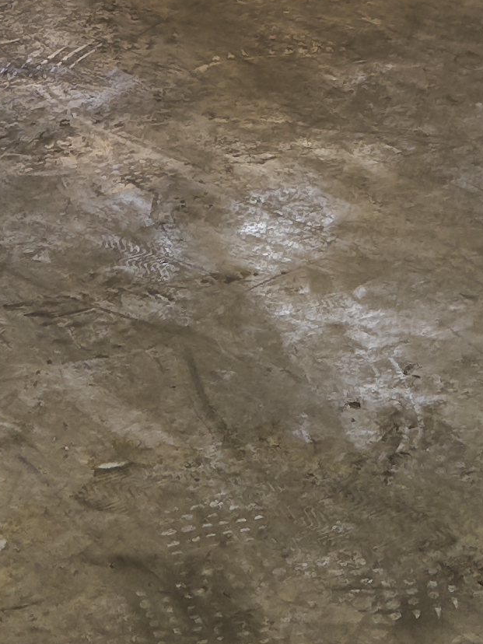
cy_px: -1333
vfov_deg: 9.6
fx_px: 2921
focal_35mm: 157
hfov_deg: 9.2
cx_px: 709
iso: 100
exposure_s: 1.6
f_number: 13
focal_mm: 17
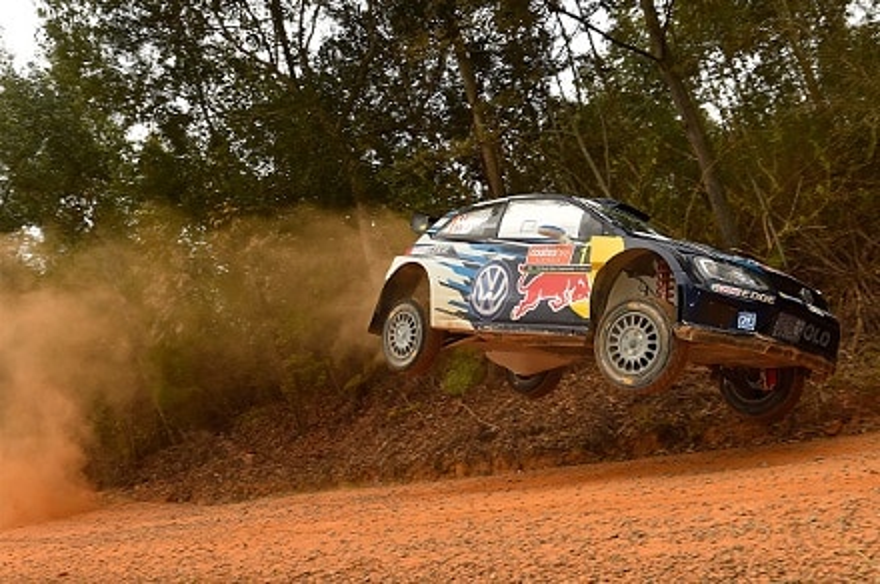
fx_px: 830
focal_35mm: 34
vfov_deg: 38.8
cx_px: 440
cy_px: 292
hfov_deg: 55.9
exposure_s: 1/1250
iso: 500
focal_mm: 34
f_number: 6.3
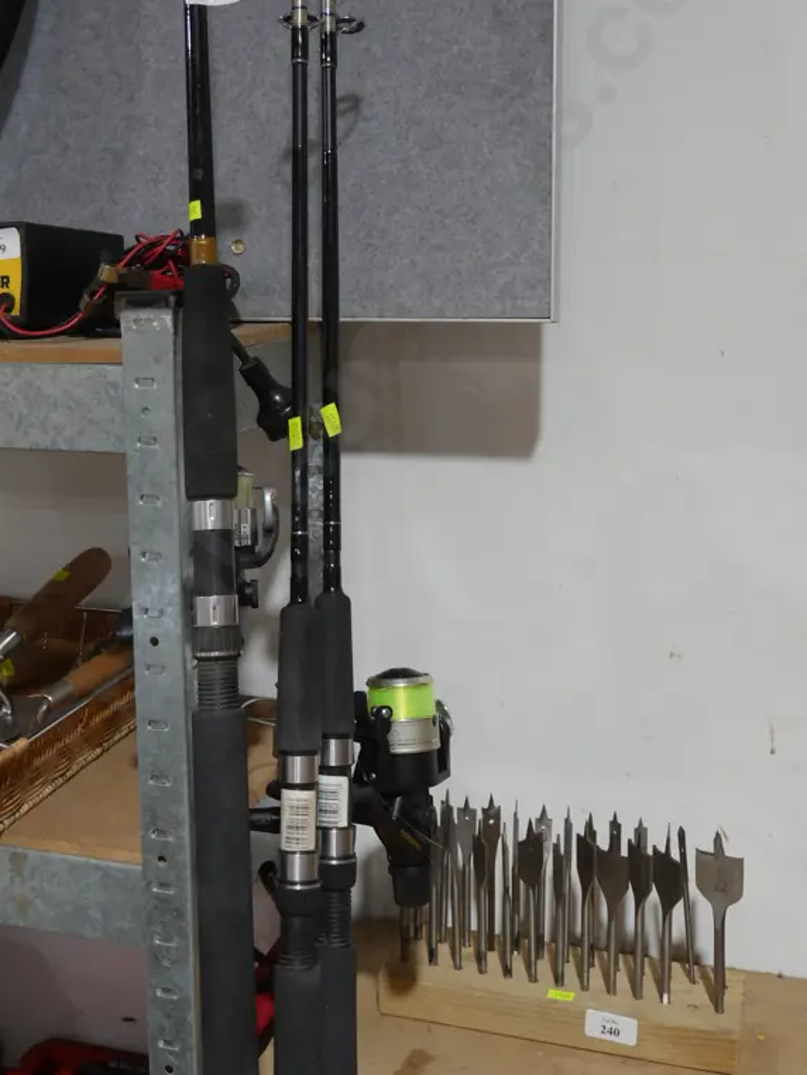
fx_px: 1336
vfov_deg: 43.5
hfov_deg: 33.6
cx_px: 347
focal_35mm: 43
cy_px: 399
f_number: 3.6
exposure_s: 1/60
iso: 640
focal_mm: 16
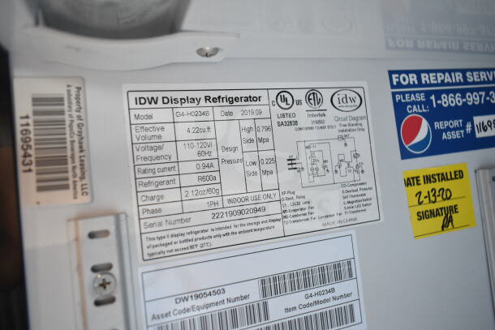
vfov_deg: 48.0
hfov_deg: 67.4
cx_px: 248
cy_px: 165
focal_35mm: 27
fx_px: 371
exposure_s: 1/30
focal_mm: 18
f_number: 3.5
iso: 2000
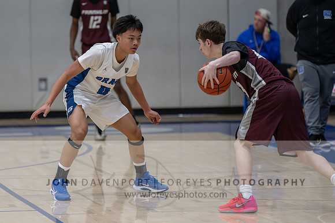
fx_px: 2679
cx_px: 122
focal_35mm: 288
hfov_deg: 7.2
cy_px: 84
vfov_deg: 4.8
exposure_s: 1/1000
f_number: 2.8
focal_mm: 190
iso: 6400
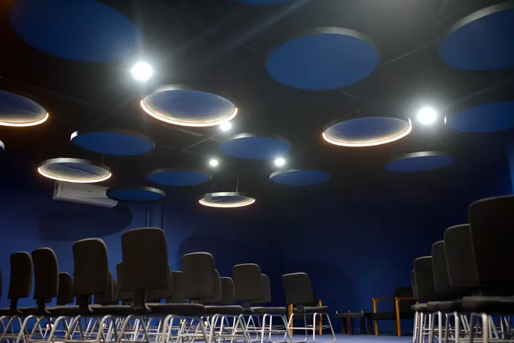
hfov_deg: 54.4
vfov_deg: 37.9
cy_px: 172
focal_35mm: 35
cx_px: 257
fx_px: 500
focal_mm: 35
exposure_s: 1/400
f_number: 2.5
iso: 1600
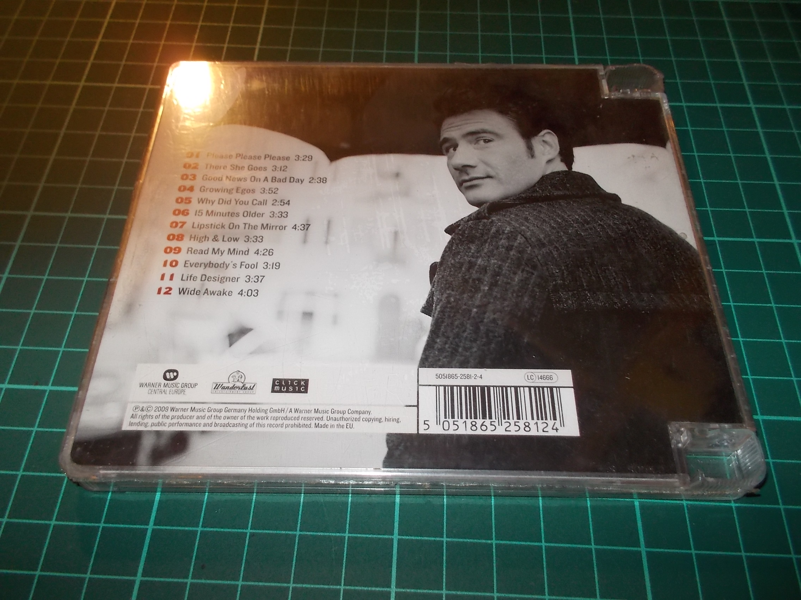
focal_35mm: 29
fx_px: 671
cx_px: 400
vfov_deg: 48.2
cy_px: 300
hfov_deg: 61.7
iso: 200
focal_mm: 4.1
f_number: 3.3
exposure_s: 1/30
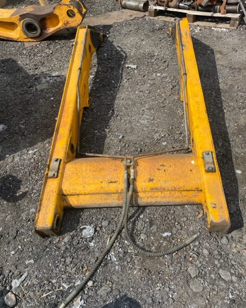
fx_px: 264
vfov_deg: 60.2
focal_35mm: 29
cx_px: 130
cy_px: 135
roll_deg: +7.8
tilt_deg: -42.6
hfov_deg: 50.0
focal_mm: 4.2
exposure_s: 1/2959
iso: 32
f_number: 1.6
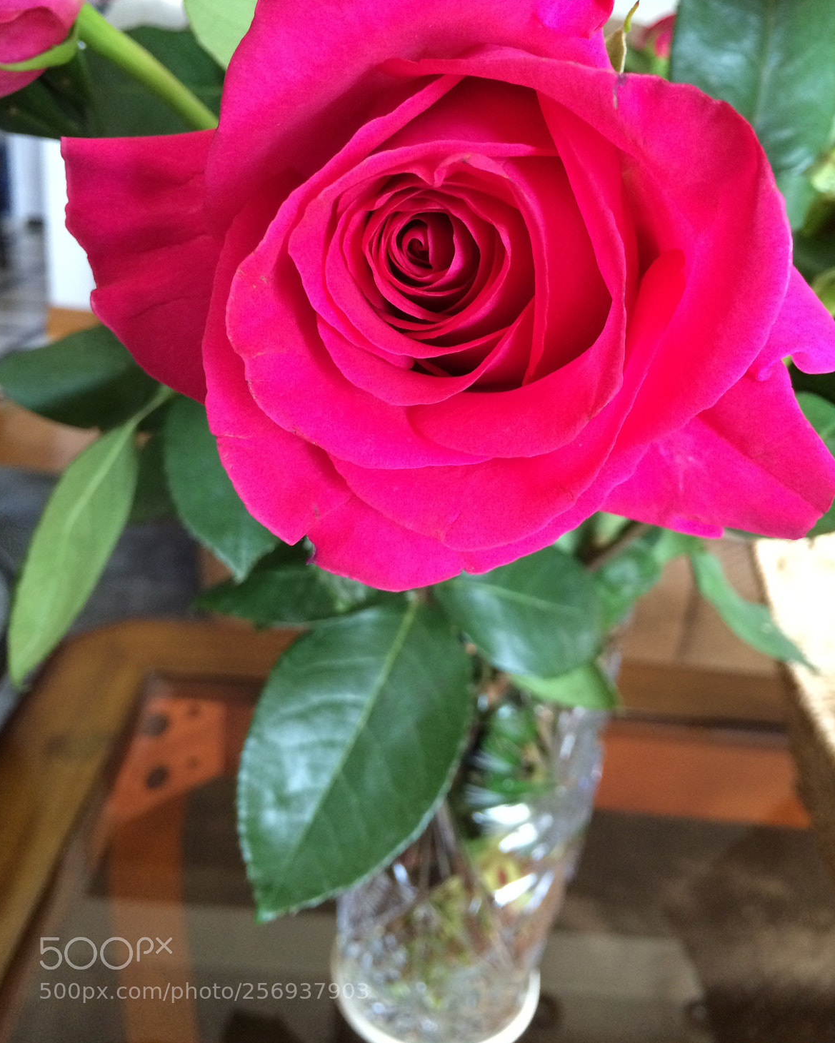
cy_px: 476
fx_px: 958
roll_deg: -4.5
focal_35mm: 31
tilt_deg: -23.1
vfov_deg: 57.1
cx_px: 424
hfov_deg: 47.1
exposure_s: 1/30
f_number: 2.2
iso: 250
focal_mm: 4.15
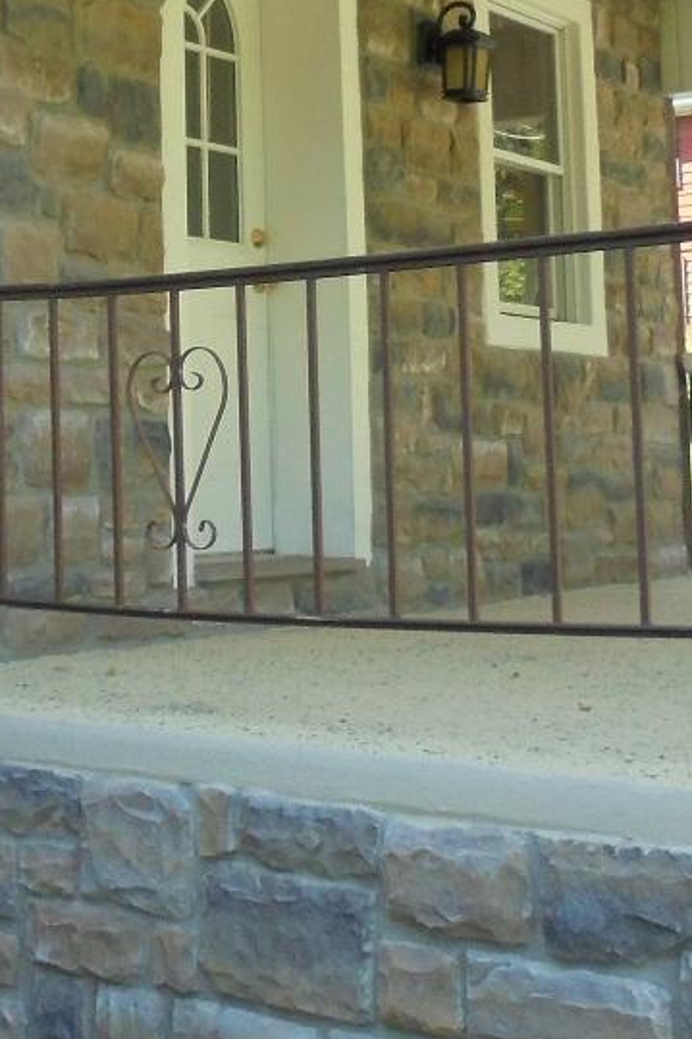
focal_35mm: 65
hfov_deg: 20.9
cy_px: 285
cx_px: 247
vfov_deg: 30.5
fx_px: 1875
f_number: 3.5
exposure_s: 1/250
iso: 250
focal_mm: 4.6
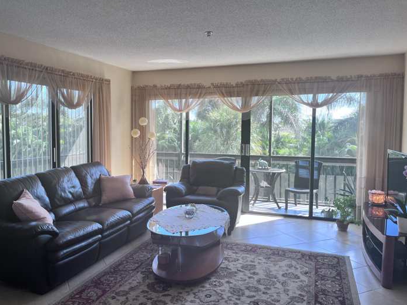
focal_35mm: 30
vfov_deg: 46.8
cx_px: 177
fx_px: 353
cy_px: 148
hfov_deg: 59.8
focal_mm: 5.1
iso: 32
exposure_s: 1/138
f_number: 1.6
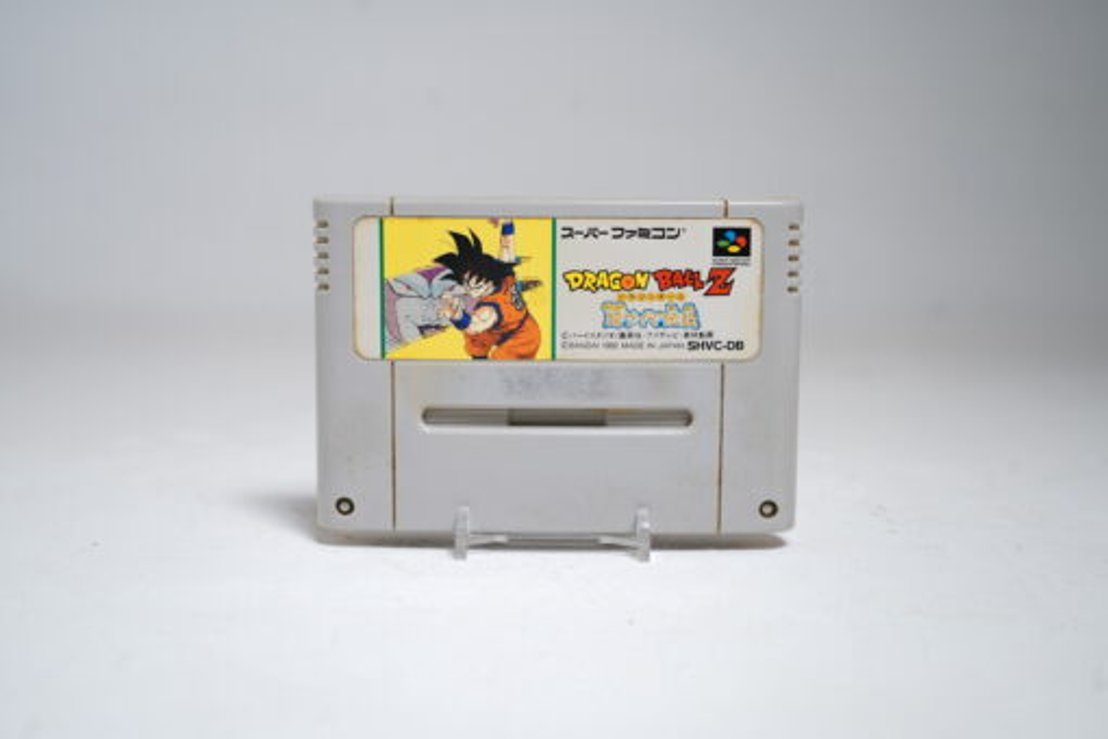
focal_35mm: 41
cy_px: 370
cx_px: 554
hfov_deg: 47.4
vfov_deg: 32.6
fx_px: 1262
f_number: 5
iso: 64
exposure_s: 1/5
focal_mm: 41
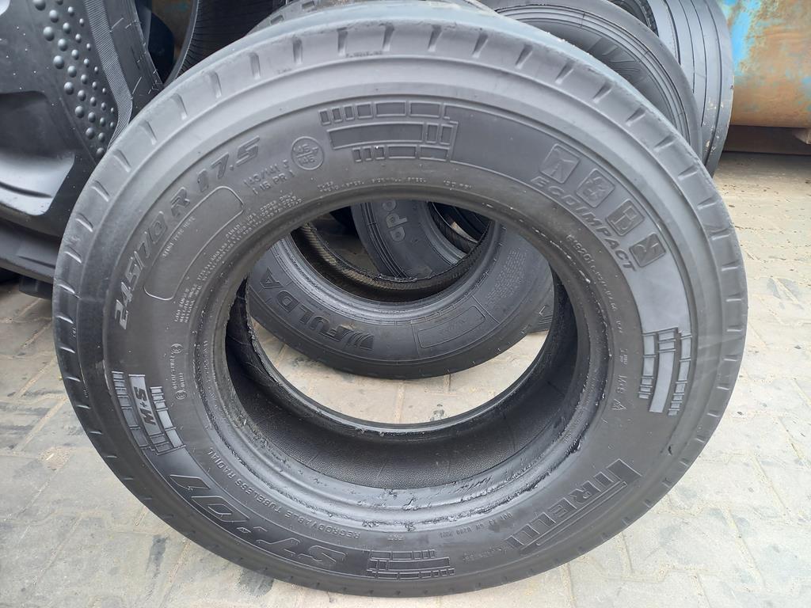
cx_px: 406
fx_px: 586
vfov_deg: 54.9
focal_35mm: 25
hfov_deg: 69.4
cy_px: 304
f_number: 1.8
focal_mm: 4.65
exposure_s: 1/100
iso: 100
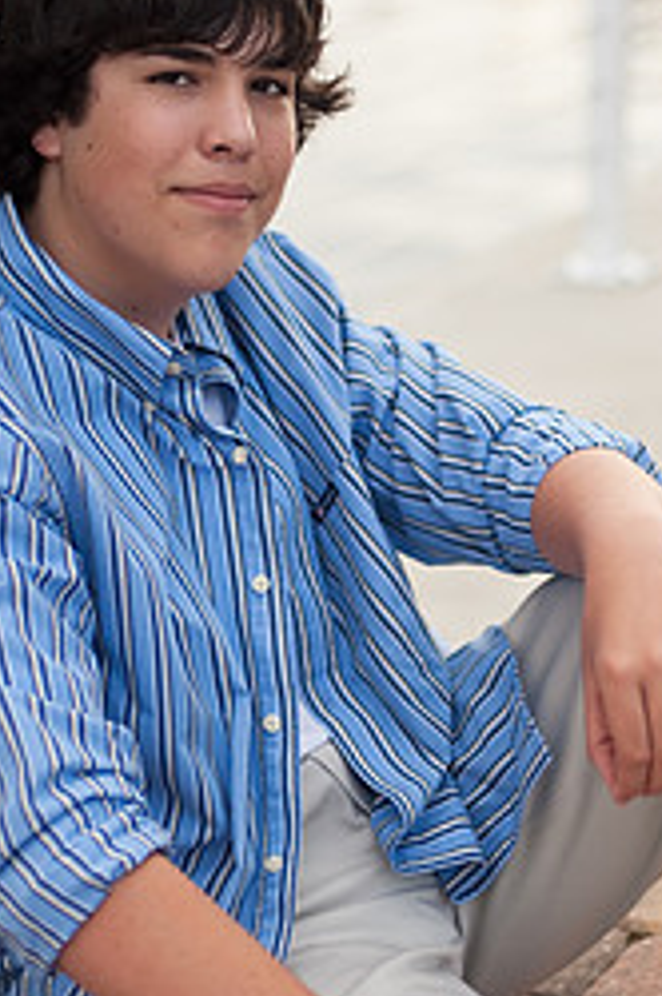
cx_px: 297
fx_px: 2489
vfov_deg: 22.6
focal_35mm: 90
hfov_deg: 15.1
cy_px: 462
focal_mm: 50
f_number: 1.8
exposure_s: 1/2000
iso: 200
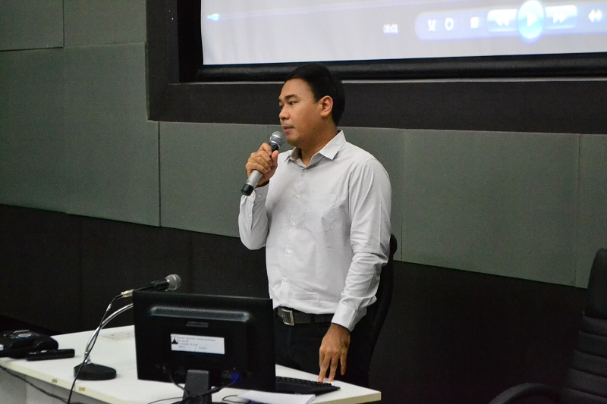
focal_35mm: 82
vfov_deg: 16.5
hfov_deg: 24.6
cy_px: 202
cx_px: 304
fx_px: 1391
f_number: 5.6
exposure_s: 1/20
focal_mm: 55
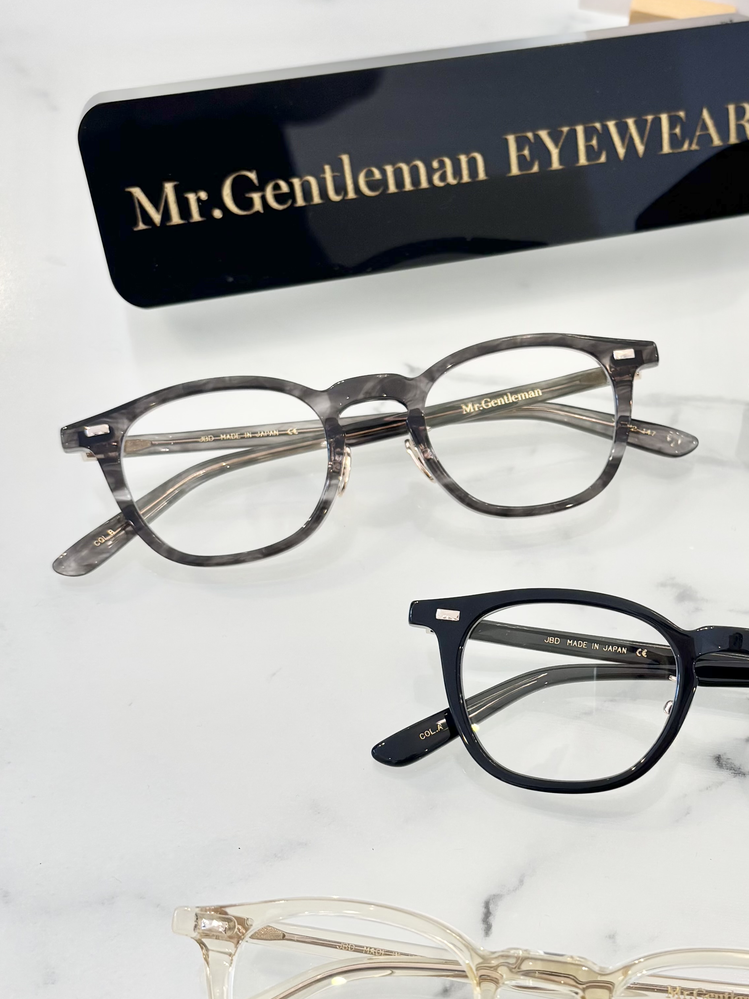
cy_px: 586
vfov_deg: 38.8
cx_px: 595
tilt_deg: -55.3
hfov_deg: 29.0
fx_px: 1414
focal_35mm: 49
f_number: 1.6
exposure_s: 1/120
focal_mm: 5.96
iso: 80
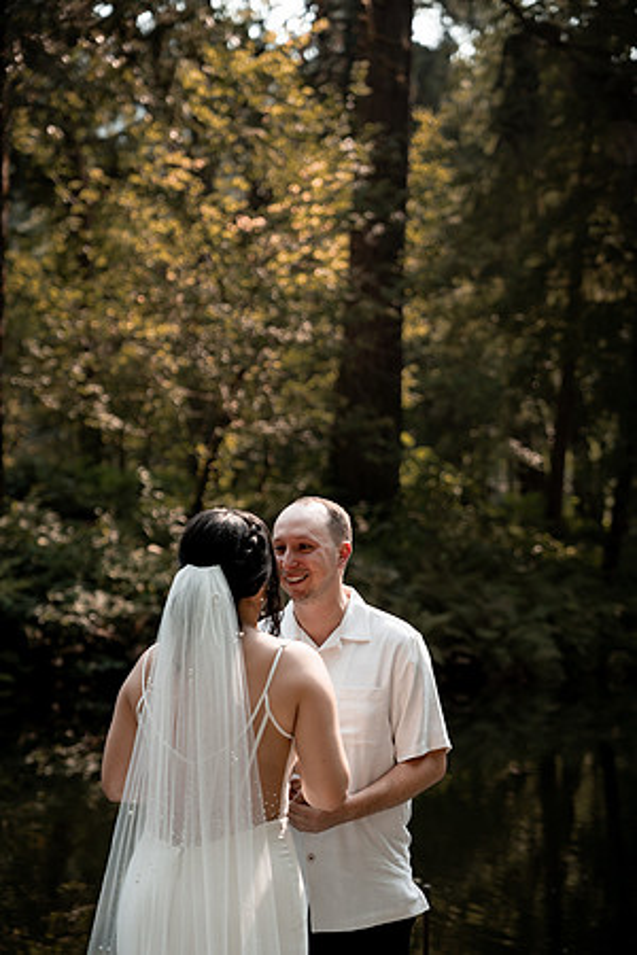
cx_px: 318
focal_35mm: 62
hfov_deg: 21.9
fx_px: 1645
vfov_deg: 32.4
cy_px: 478
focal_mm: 62
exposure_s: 1/1000
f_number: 2.8
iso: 160
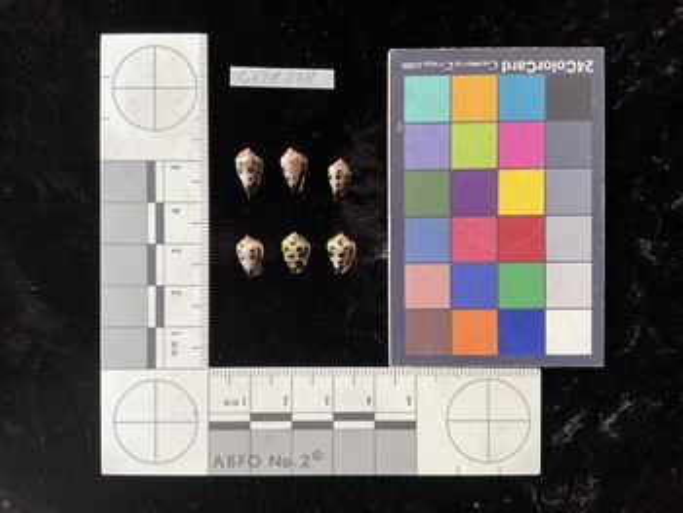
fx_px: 573
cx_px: 342
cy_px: 256
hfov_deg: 61.6
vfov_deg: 48.3
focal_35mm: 29
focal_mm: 3
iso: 64
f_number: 1.8
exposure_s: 1/120
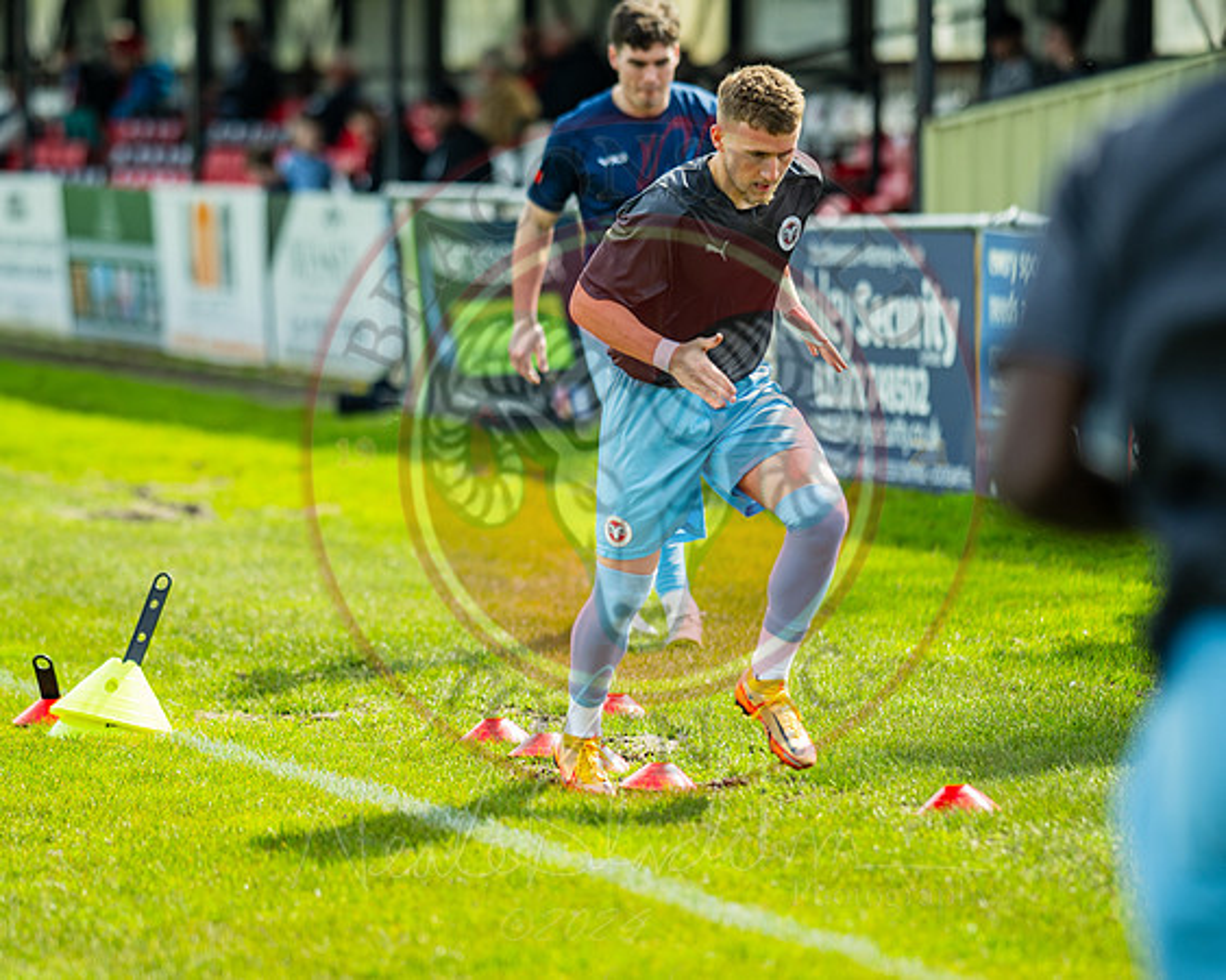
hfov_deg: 8.5
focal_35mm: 228
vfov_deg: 6.8
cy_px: 490
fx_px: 8255
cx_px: 583
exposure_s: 1/2000
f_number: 1.8
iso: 100
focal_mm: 135
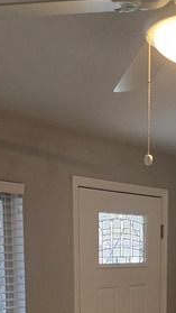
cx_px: 105
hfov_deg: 20.0
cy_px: 323
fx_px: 498
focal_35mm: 60
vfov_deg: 31.8
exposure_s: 1/120
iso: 125
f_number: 1.7
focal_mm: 6.3
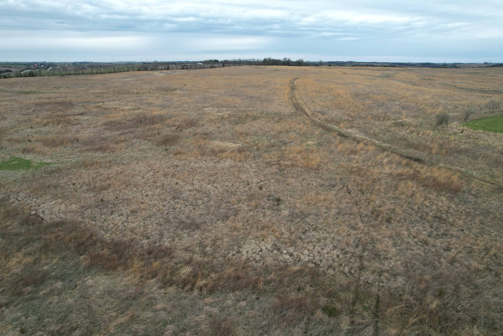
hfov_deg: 78.6
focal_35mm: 22
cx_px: 252
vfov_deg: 57.2
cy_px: 168
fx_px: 307
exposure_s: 1/640
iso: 100
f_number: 2.8
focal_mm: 8.4
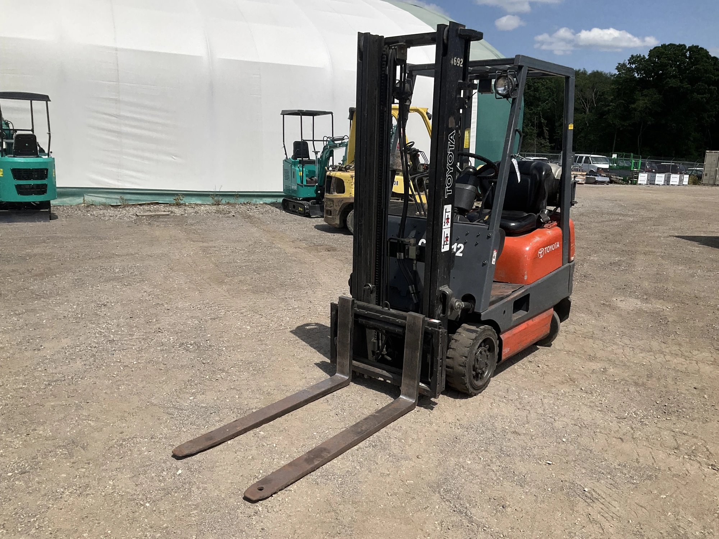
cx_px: 360
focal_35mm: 29
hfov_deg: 61.7
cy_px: 270
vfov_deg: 48.2
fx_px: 602
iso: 25
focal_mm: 3
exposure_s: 1/3534
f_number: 1.8
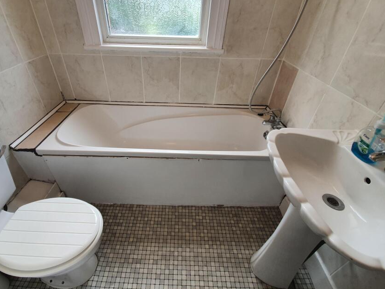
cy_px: 138
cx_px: 176
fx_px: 178
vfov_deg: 78.1
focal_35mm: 16
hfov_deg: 94.3
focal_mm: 1.8
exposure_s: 1/100
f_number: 2.2
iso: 64
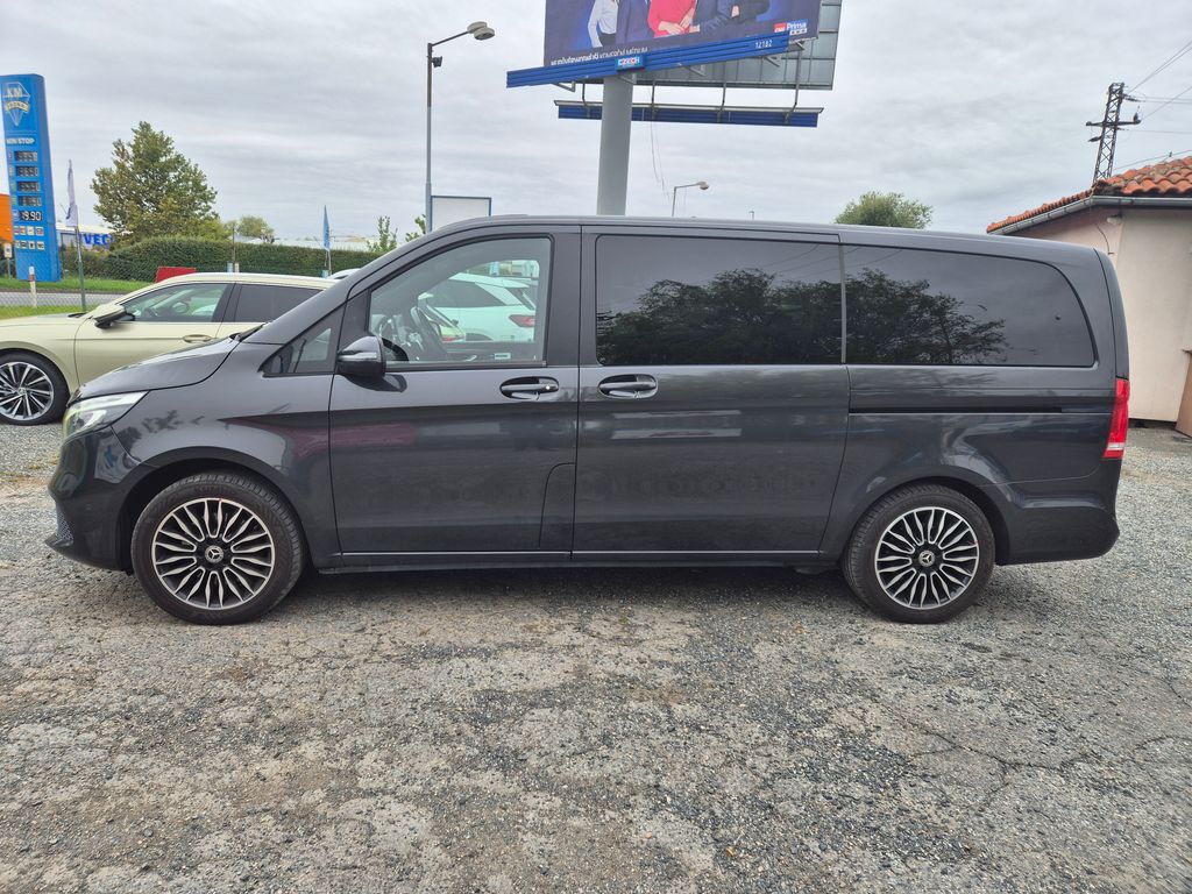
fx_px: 792
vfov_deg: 58.9
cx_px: 596
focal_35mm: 23
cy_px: 447
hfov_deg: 73.9
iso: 25
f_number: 1.8
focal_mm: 5.4
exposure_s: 1/770
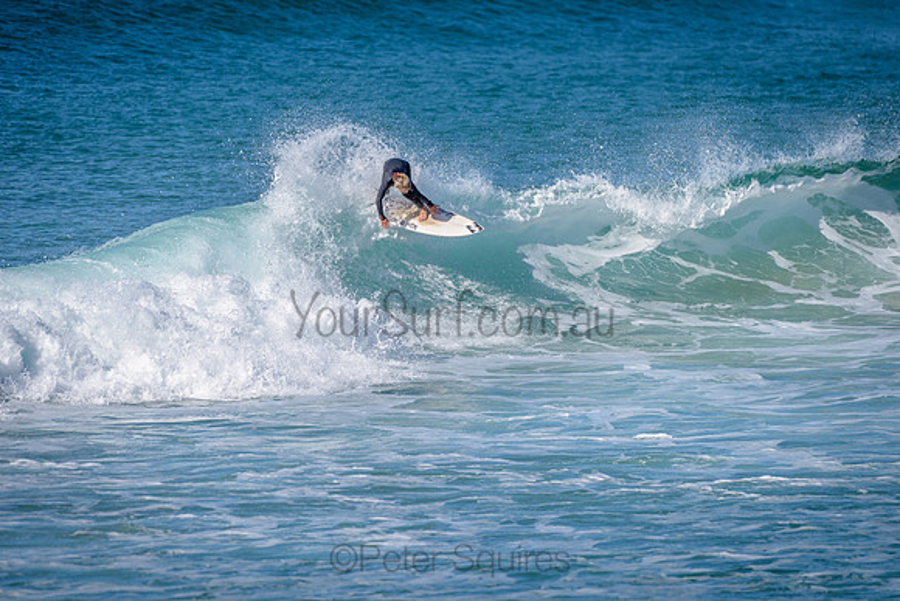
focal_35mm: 500
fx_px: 12502
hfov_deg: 4.1
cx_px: 450
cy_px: 300
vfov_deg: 2.8
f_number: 5.6
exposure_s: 1/2000
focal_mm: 500
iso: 140
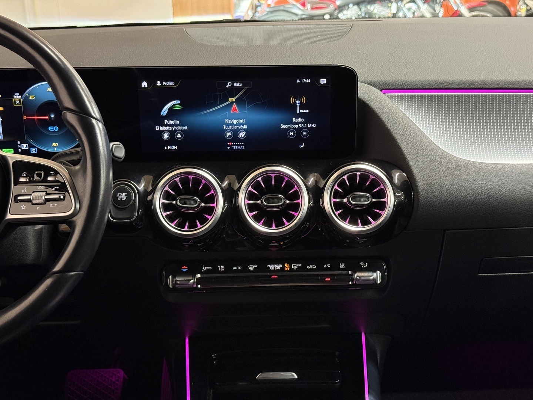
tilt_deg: -18.0
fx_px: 739
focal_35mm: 48
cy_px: 200
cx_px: 266
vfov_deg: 30.3
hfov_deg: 39.7
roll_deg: +1.0
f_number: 1.78
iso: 320
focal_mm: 6.76
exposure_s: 1/40
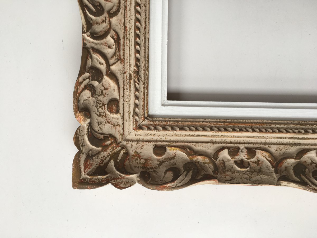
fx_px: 266
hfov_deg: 61.7
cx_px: 158
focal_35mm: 29
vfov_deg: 48.2
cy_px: 119
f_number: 2.2
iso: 25
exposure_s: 1/50
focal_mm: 4.15
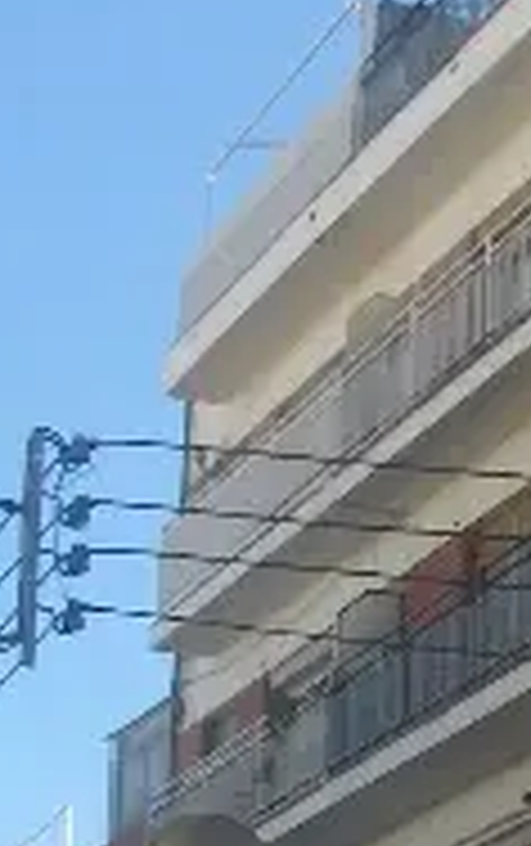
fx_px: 2909
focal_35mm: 126
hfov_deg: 10.1
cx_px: 756
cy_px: 878
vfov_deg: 16.2
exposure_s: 1/730
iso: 100
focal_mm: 5.8
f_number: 2.6
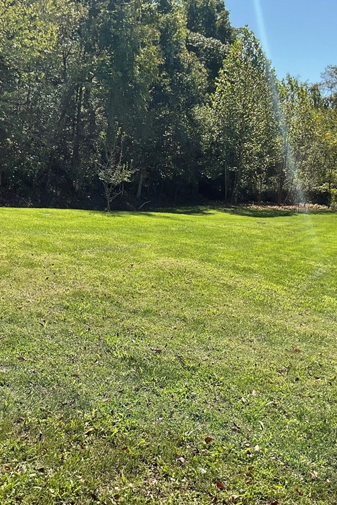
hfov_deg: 32.5
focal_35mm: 41
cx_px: 125
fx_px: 576
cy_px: 254
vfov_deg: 47.4
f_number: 1.8
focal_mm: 3
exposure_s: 1/997
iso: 16
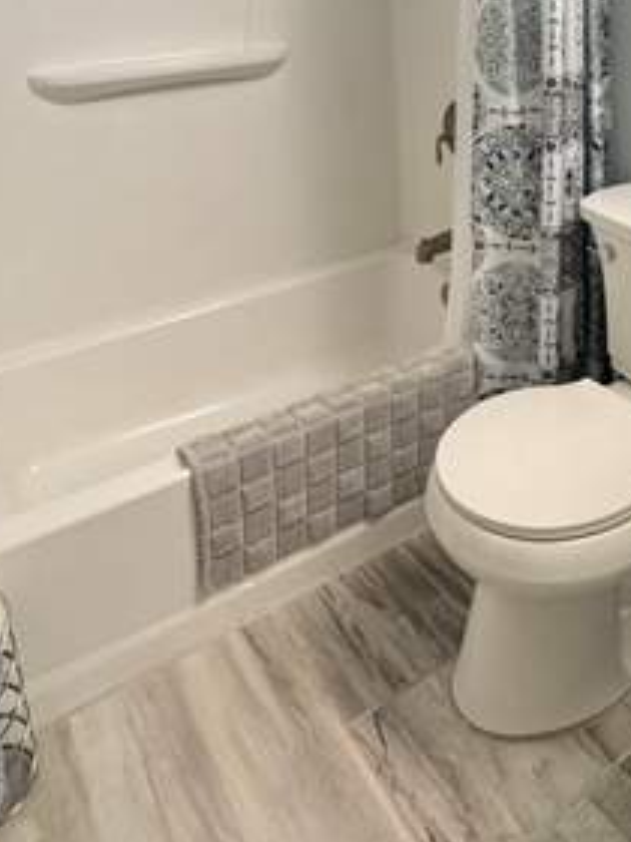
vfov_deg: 51.9
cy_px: 129
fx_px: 778
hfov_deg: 43.9
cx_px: 388
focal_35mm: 32
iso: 400
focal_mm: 2.22
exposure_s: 1/60
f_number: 2.2
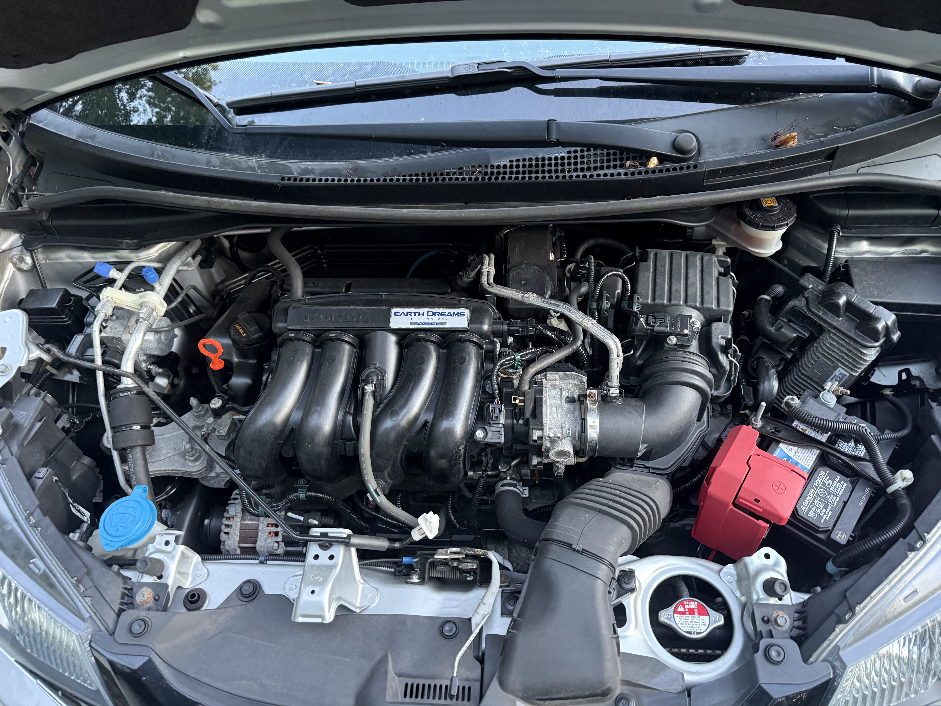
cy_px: 353
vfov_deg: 56.8
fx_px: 652
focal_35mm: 24
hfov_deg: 71.6
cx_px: 470
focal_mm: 6.76
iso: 640
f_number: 1.78
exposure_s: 1/60
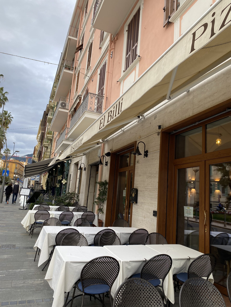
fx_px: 231
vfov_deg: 67.3
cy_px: 154
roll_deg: -4.9
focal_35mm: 26
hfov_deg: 53.1
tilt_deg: +11.6
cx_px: 116
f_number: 1.8
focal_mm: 4.25
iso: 32
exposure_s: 1/246
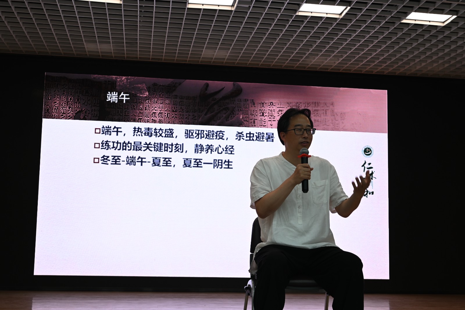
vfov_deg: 27.0
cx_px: 232
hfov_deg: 39.6
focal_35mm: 50
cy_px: 155
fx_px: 646
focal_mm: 50
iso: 360
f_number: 6.3
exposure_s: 1/50
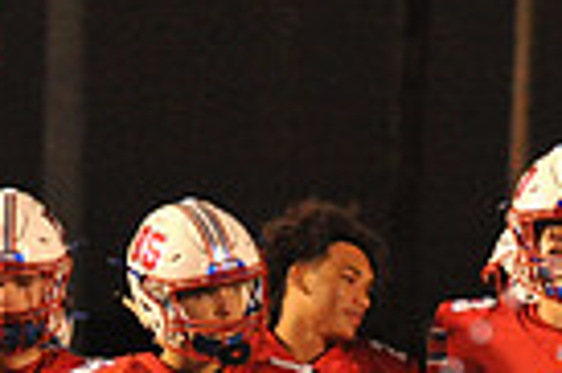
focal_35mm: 849
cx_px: 771
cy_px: 574
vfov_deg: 1.6
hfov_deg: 2.4
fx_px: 13238
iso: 5000
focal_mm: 200
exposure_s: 1/160
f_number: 7.1
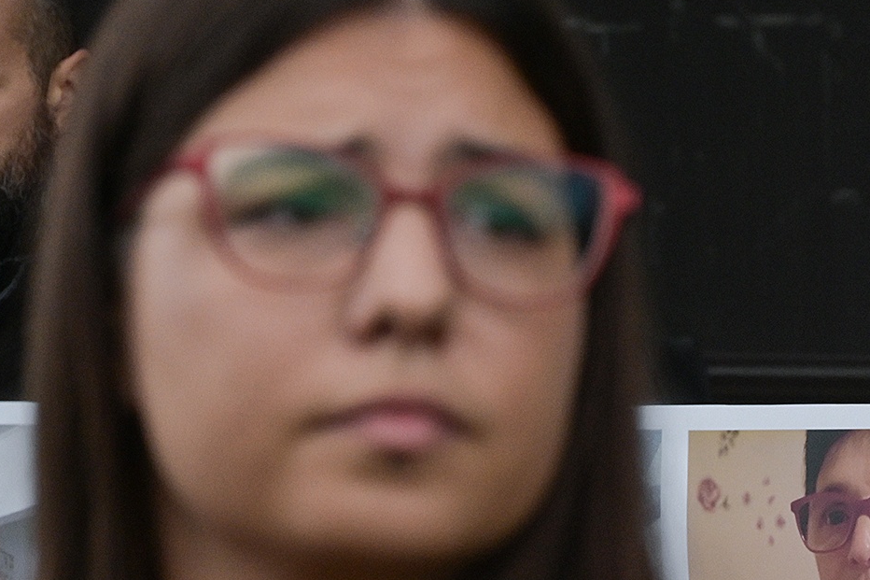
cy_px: 849
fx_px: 12443
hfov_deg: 4.0
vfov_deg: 2.7
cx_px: 1767
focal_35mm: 515
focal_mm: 120
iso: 500
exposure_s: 1/500
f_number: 8
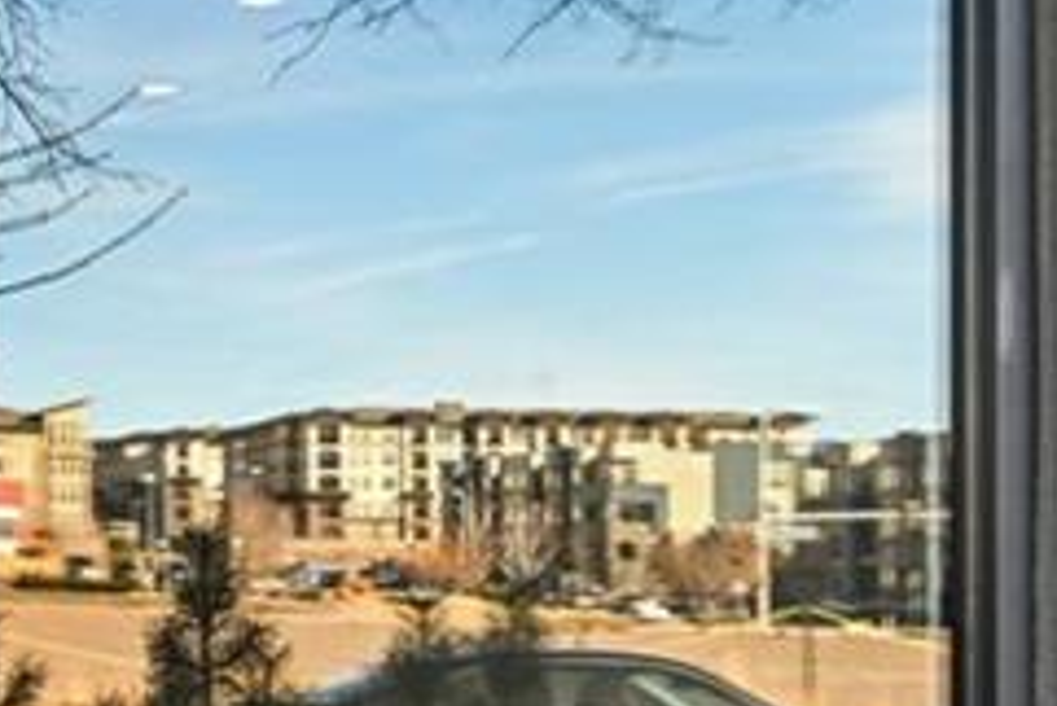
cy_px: 500
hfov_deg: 19.6
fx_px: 2732
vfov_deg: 14.7
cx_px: -443
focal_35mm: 93
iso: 110
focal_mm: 14
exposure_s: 1/15
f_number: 10
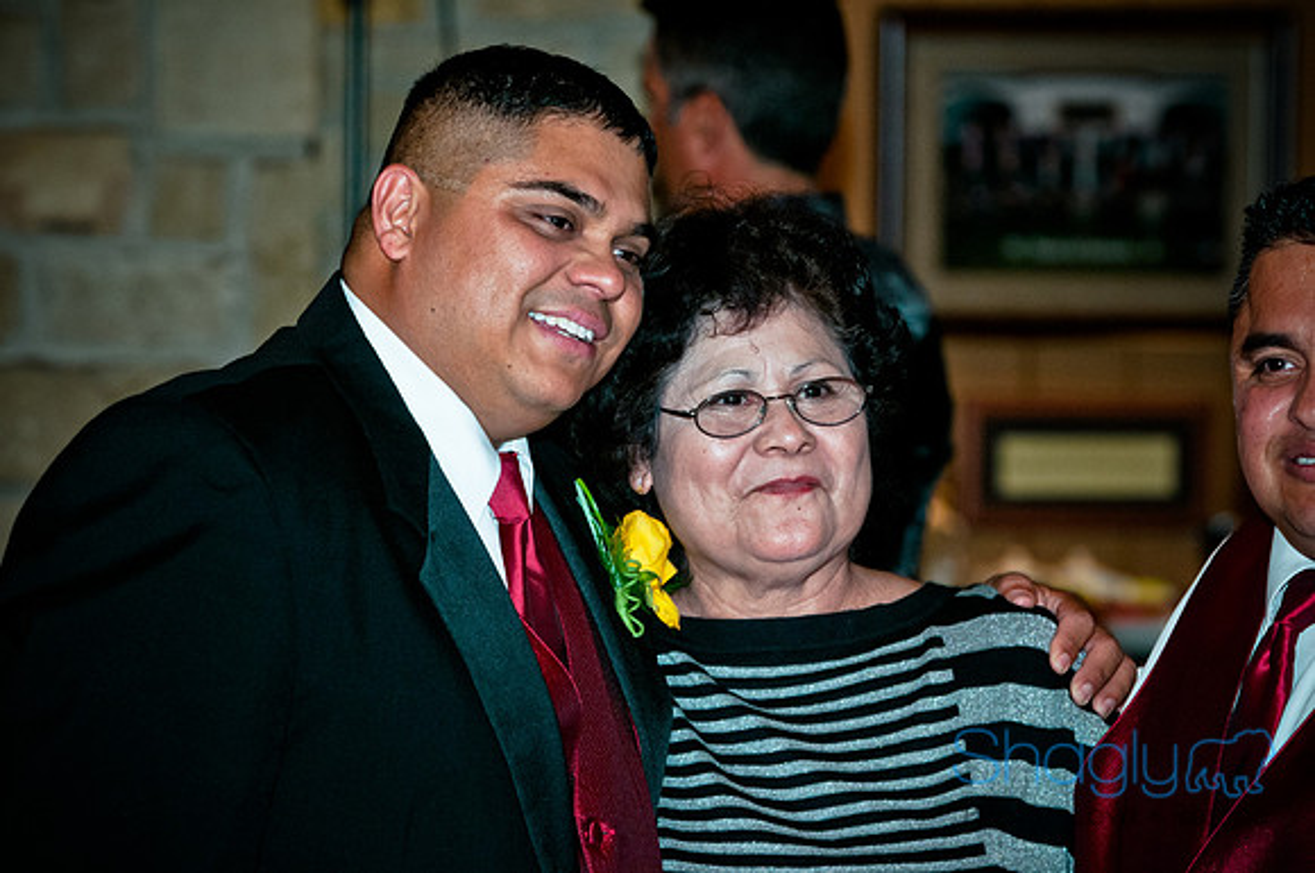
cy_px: 436
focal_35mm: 218
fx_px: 7934
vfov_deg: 6.3
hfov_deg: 9.5
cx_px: 658
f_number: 5.6
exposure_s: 1/60
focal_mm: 145
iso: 400
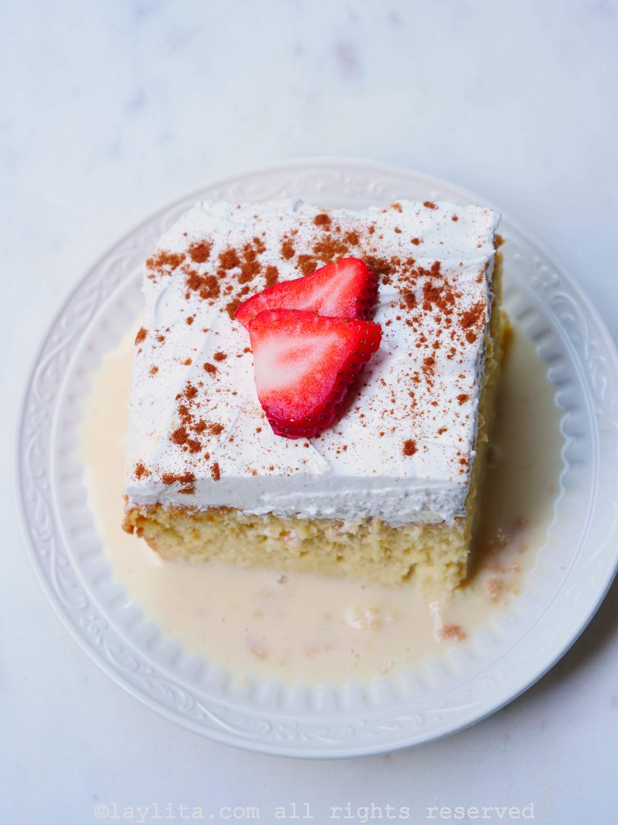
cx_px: 309
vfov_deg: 20.4
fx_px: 2285
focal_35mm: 96
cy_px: 412
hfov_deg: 15.4
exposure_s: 1/125
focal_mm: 48
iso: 640
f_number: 3.9
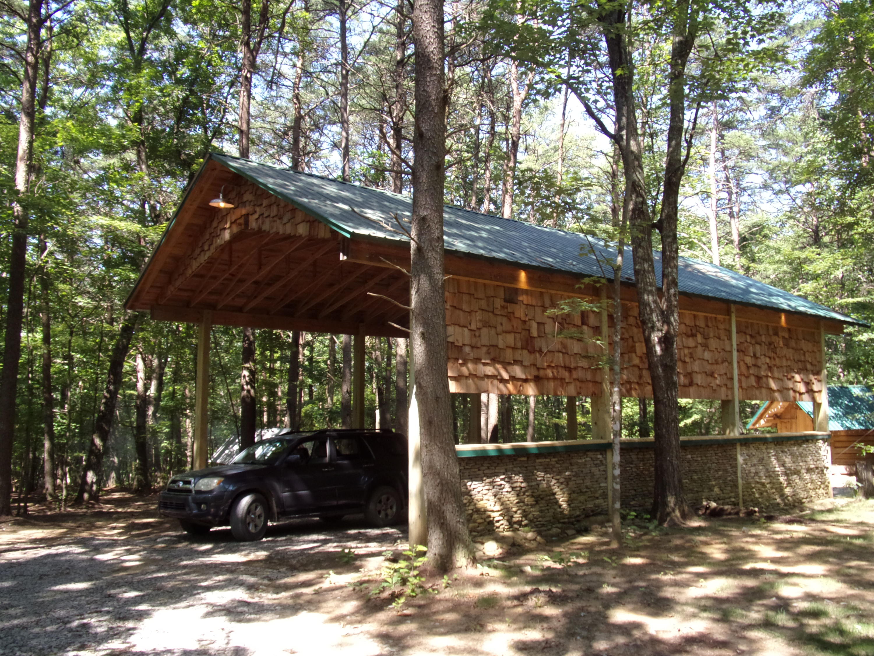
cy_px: 328
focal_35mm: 28
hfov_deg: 63.4
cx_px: 437
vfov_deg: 49.7
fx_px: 707
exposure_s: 1/90
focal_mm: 5
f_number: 3.4
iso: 80
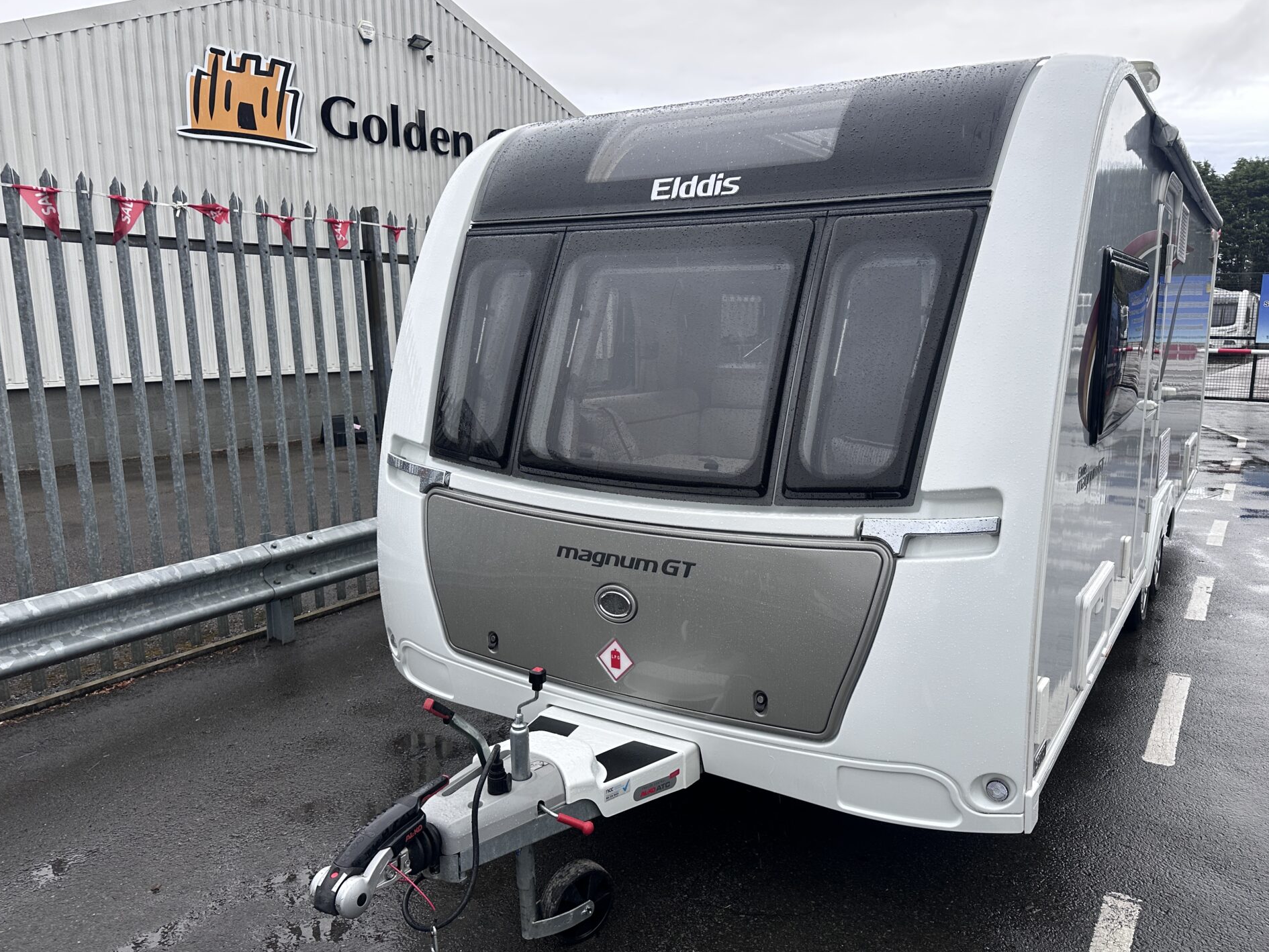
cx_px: 671
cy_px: 481
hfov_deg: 67.2
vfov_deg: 53.1
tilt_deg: -8.0
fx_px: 953
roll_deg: +1.0
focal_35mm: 26
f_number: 1.78
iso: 80
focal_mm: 6.86
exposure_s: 1/322
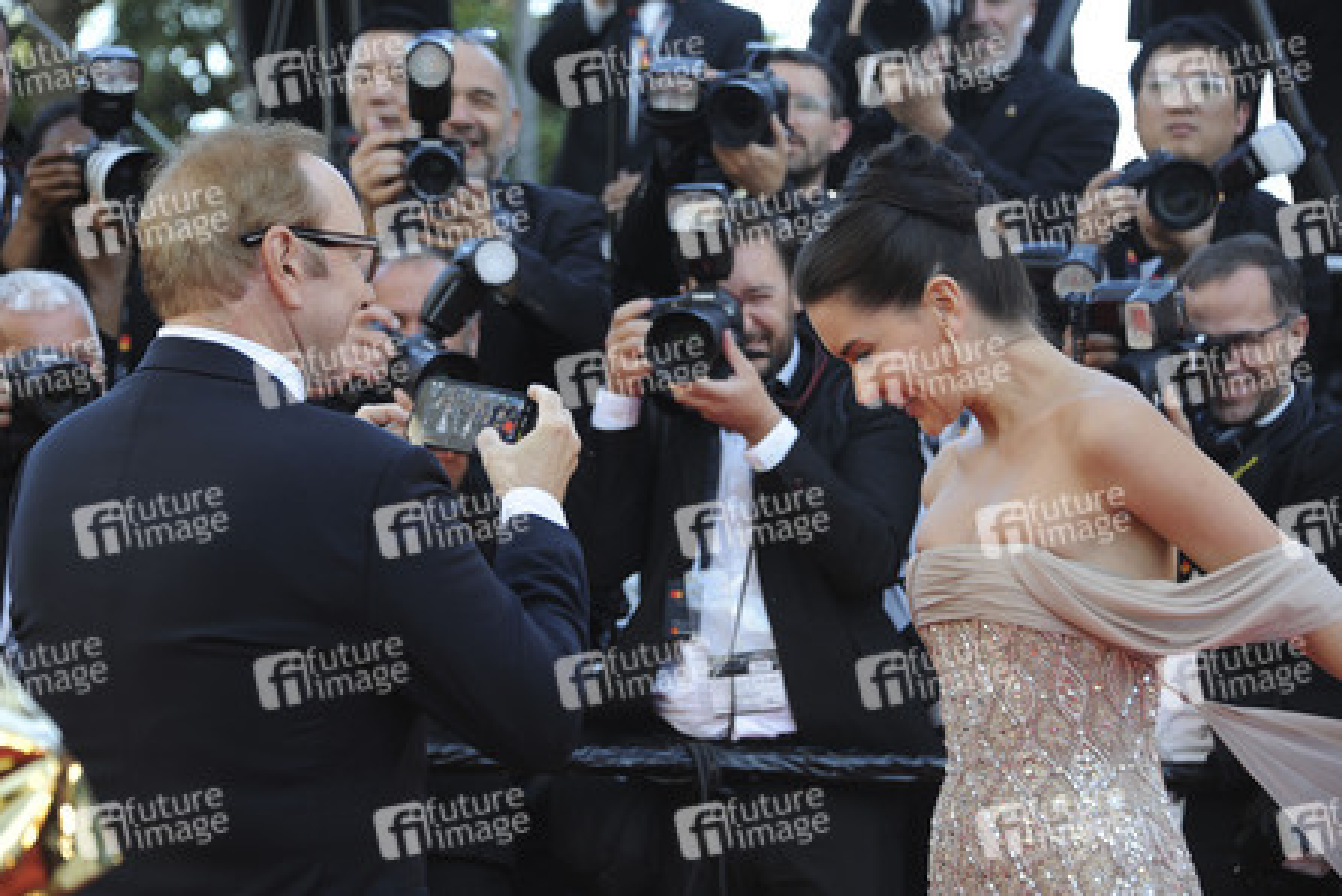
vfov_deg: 10.9
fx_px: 4700
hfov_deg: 16.3
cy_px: 448
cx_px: 671
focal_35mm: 126
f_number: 5.6
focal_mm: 125
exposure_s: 1/250
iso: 640
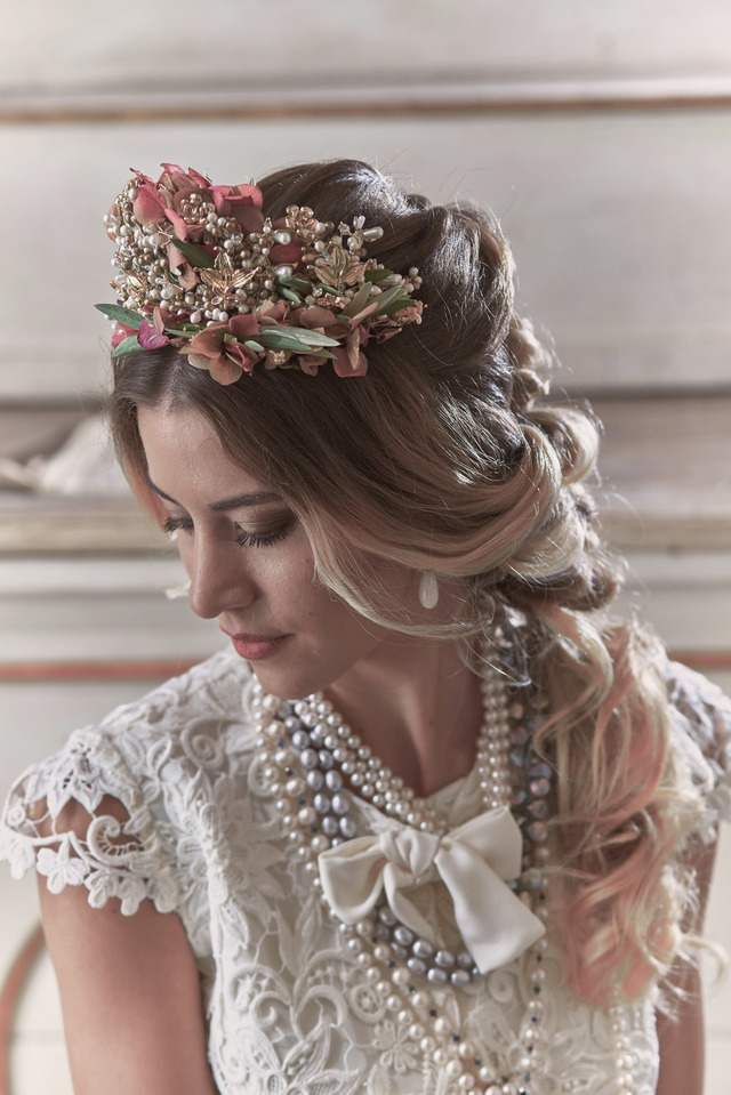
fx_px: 3196
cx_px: 366
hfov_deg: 13.0
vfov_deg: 19.5
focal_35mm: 105
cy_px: 548
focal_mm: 105
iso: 320
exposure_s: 1/160
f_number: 4.5
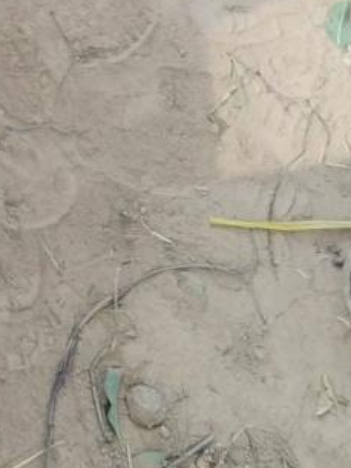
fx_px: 1229
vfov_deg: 20.9
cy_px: 12
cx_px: -215
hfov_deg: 14.8
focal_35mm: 91
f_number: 1.8
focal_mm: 4.75
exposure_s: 1/100
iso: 227
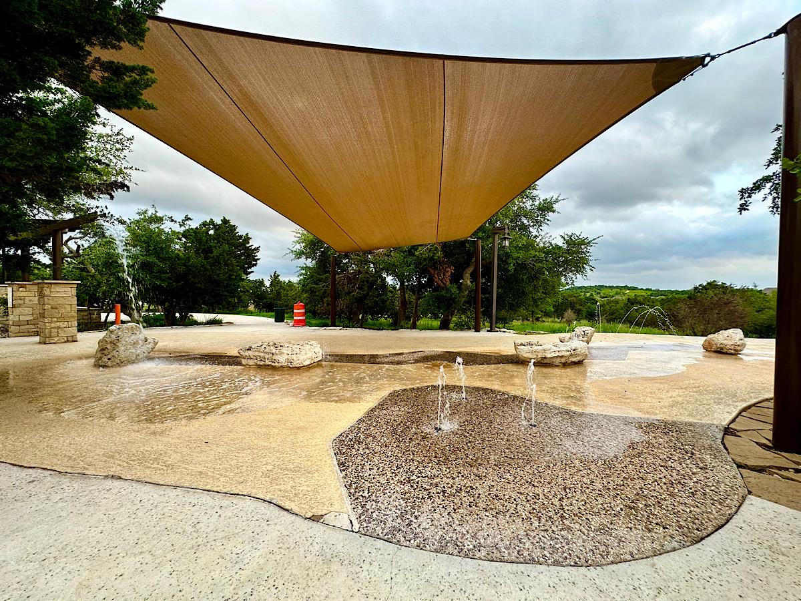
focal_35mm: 14
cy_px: 300
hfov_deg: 102.1
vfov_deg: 85.7
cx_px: 400
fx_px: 324
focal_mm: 2.22
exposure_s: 1/99
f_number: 2.2
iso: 64
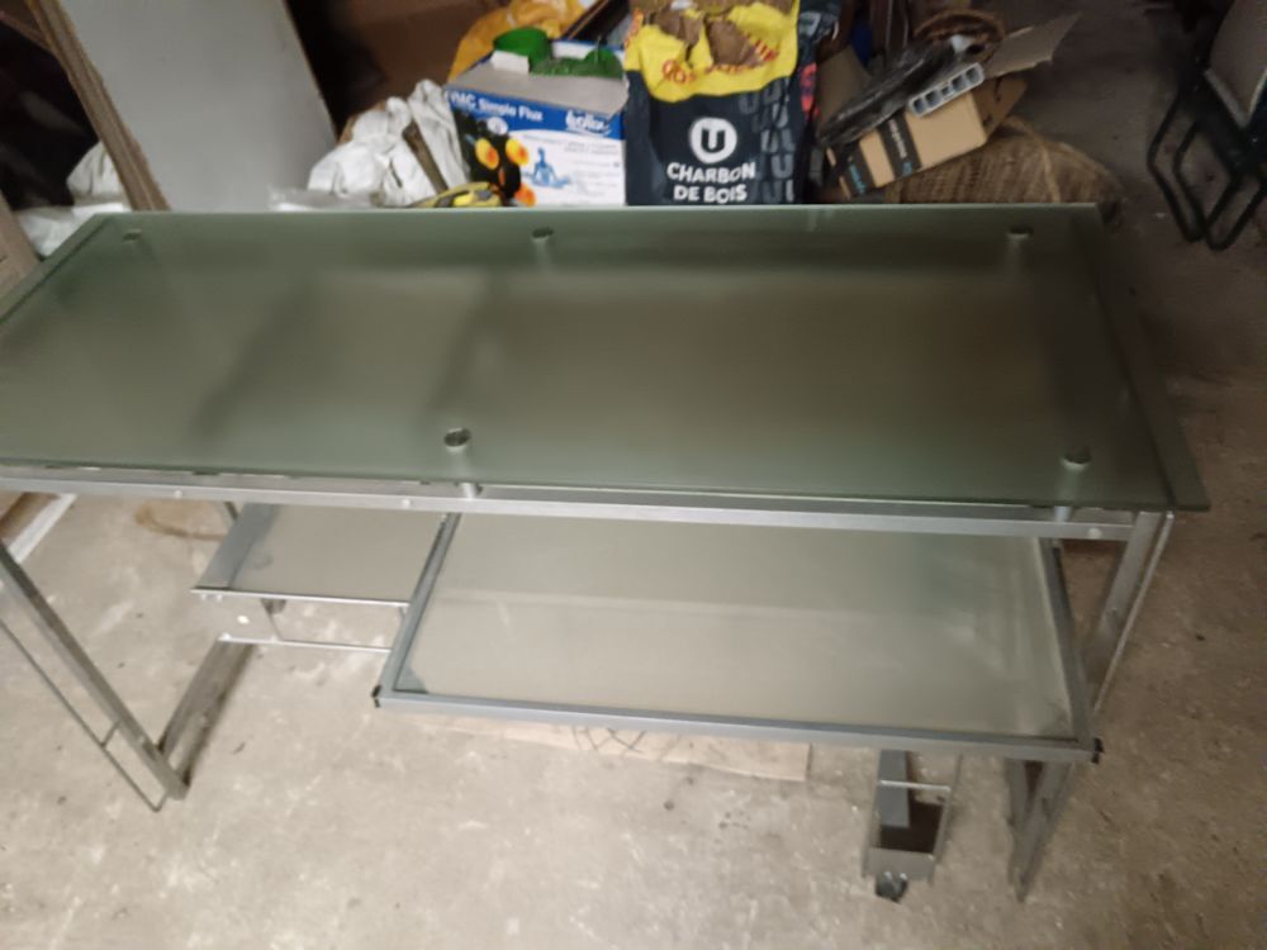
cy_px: 475
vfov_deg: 51.4
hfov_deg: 65.3
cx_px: 634
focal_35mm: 27
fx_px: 988
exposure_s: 1/25
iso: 5244
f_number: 1.9
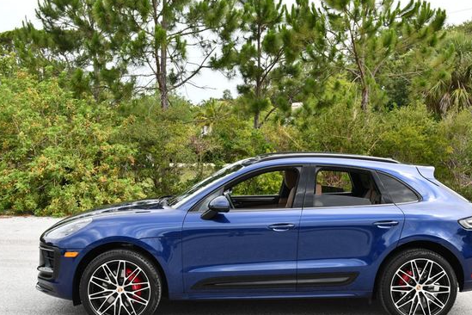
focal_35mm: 56
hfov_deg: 35.6
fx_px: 734
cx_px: 265
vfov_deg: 24.2
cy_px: 173
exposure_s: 1/250
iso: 200
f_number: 6.3
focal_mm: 24
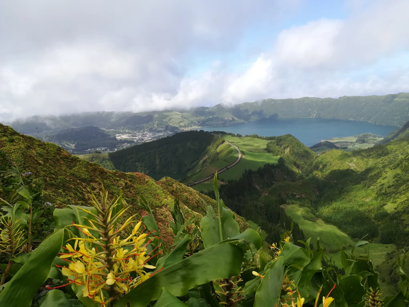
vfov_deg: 53.1
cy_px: 154
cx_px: 204
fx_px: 307
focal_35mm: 26
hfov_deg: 67.3
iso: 50
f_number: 2.2
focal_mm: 3.83
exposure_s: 1/764
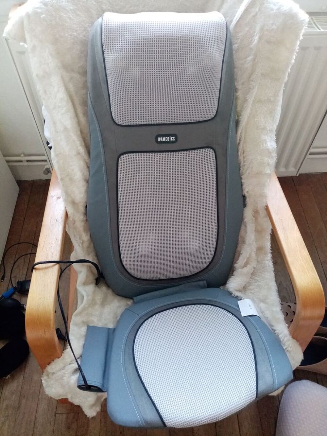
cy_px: 218
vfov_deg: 67.3
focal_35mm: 26
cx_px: 164
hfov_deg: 53.1
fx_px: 327
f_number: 1.8
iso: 430
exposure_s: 1/25
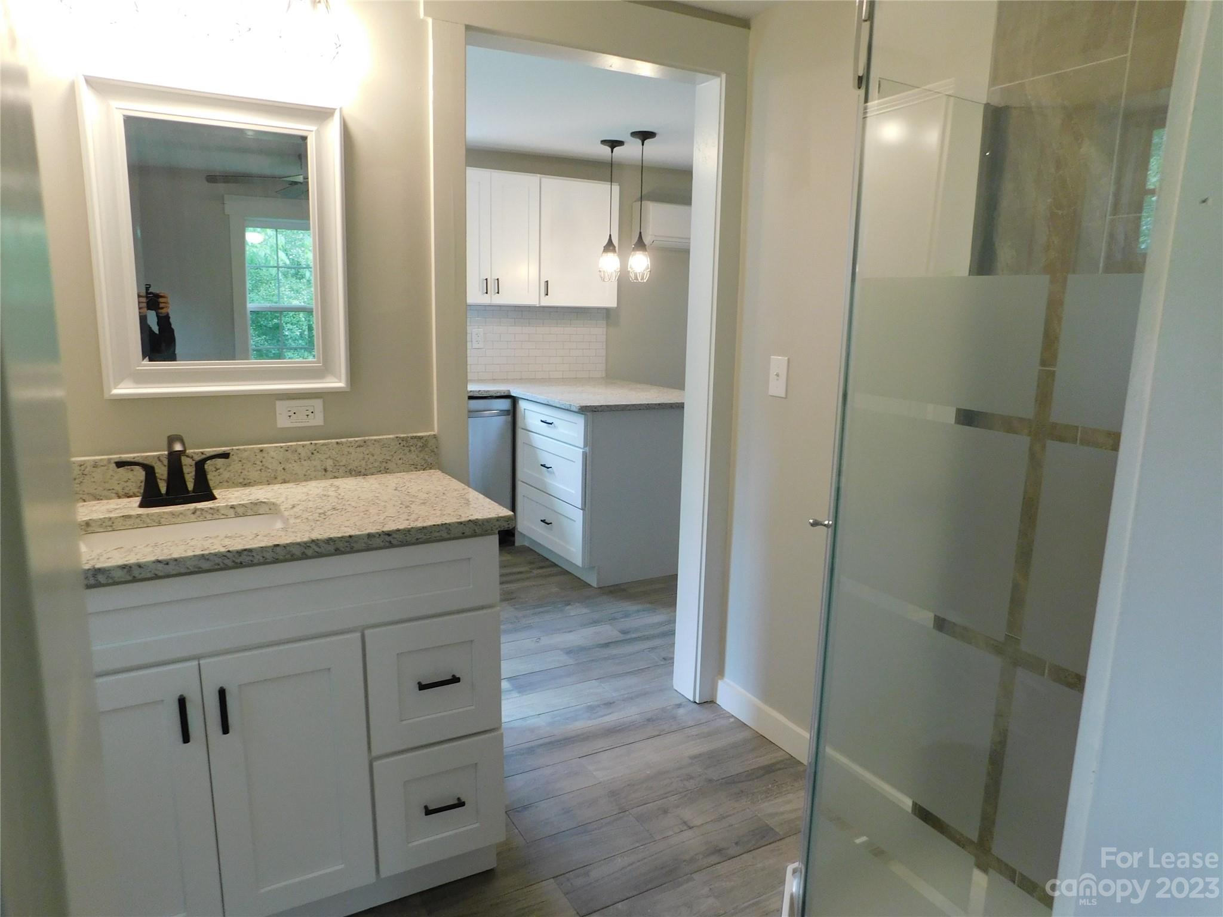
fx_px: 813
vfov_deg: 58.9
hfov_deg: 73.9
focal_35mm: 23
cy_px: 458
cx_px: 612
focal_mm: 4
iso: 200
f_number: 3
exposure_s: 1/30
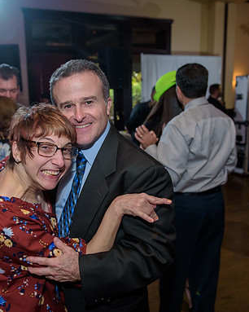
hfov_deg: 39.9
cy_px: 155
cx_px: 99
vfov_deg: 49.1
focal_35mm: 37
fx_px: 341
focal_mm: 26
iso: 1250
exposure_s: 1/125
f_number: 3.2
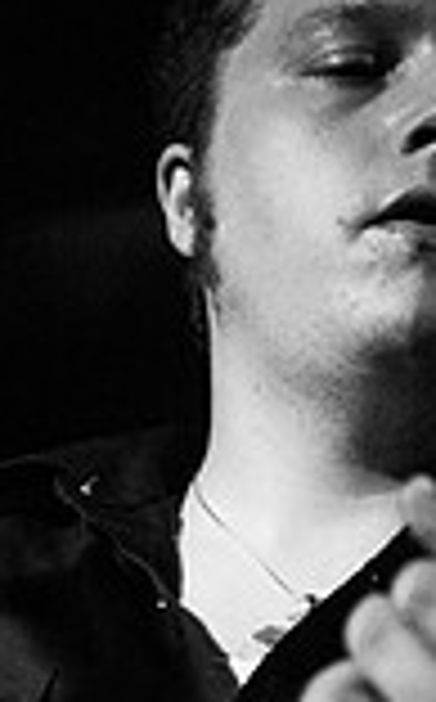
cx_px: 339
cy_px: 670
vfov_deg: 8.2
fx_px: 4885
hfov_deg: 5.1
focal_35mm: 256
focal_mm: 58
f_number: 2.8
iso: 800
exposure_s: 1/50
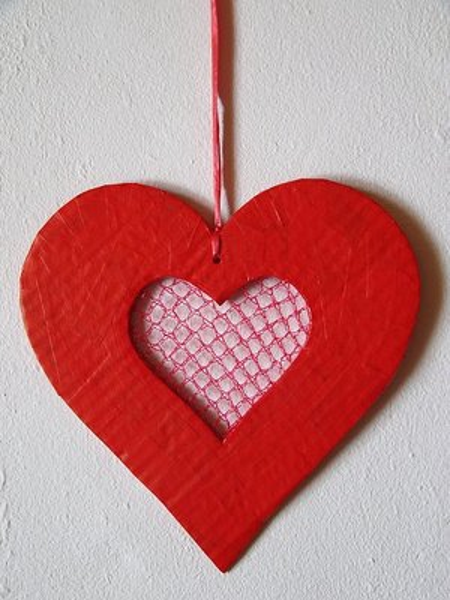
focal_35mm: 64
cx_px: 225
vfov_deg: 30.3
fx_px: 1109
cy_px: 300
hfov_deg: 22.9
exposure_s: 1/40
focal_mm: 10.6
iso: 100
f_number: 2.8
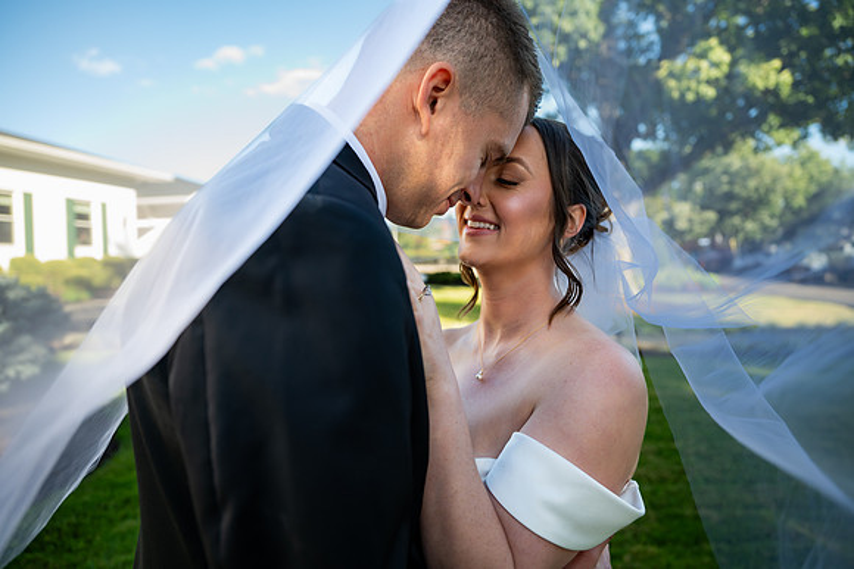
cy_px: 284
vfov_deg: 53.2
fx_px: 569
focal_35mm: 24
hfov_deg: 73.7
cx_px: 427
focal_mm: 24
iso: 160
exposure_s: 1/400
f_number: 2.8
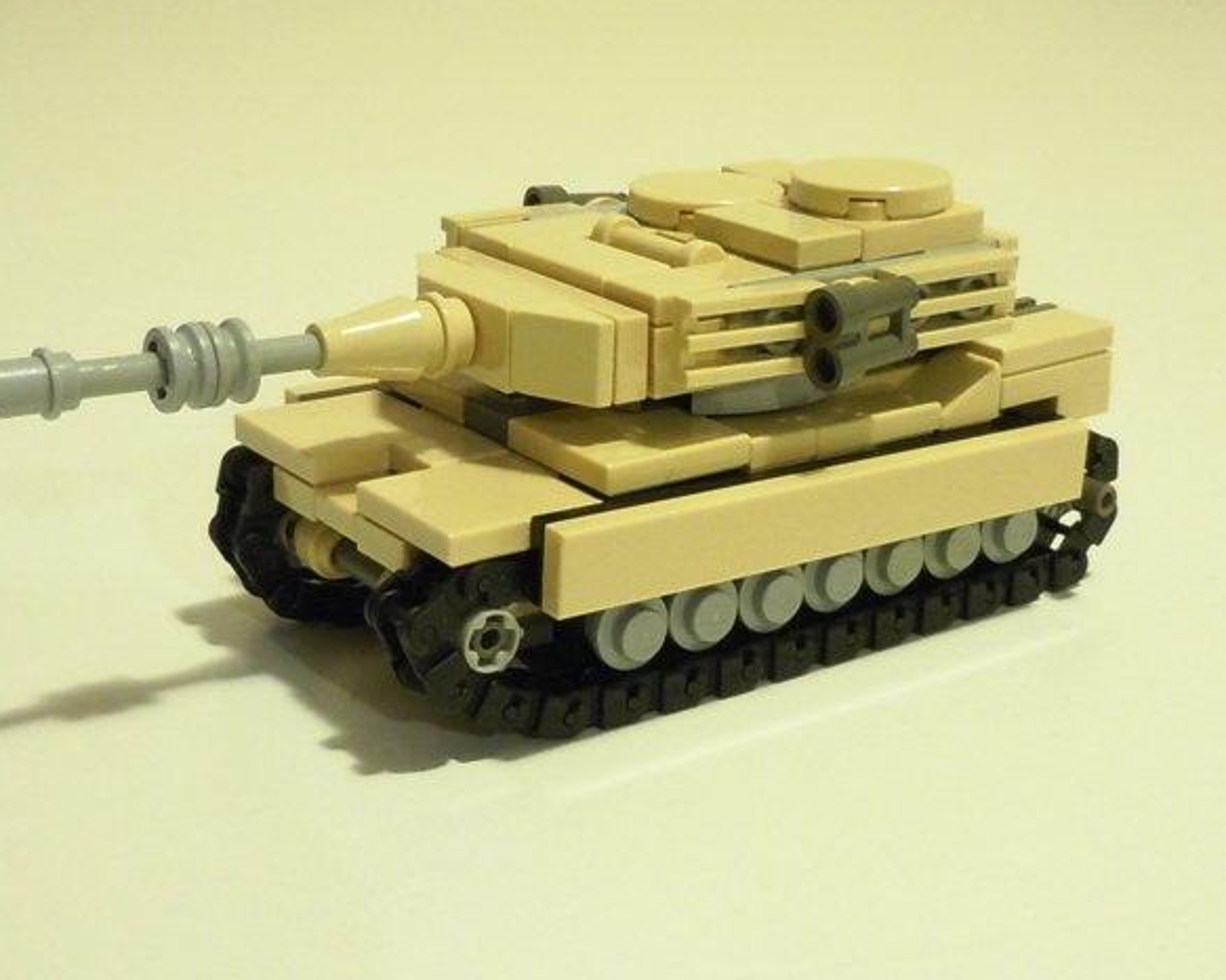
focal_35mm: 30
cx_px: 566
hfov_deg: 58.7
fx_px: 1088
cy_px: 482
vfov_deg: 48.5
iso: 400
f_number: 3.7
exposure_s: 1/3
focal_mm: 5
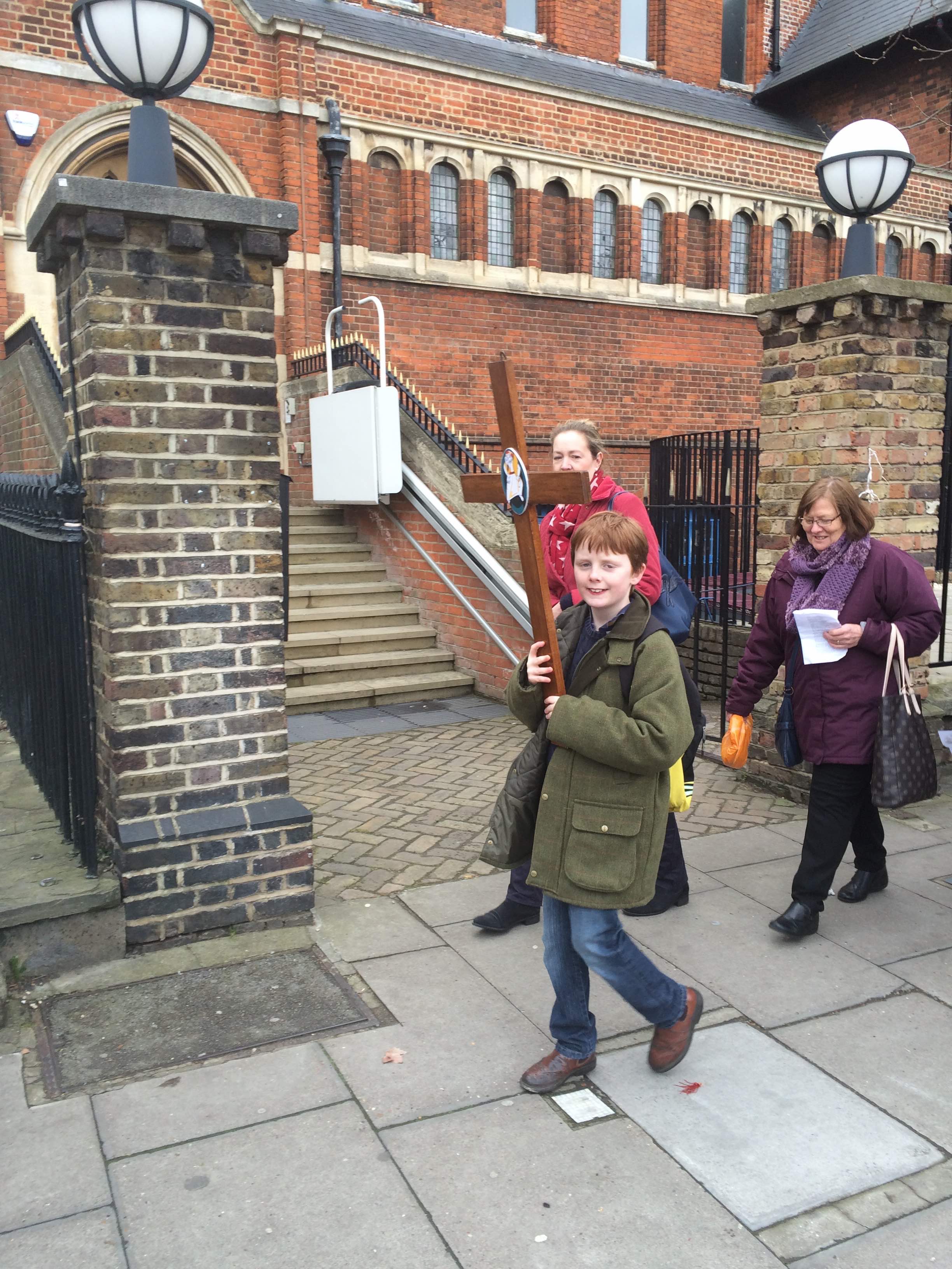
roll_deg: -0.8
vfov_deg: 61.7
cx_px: 476
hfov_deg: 48.2
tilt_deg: -9.4
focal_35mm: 29
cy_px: 634
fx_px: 1063
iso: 32
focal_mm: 4.15
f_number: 2.2
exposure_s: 1/100
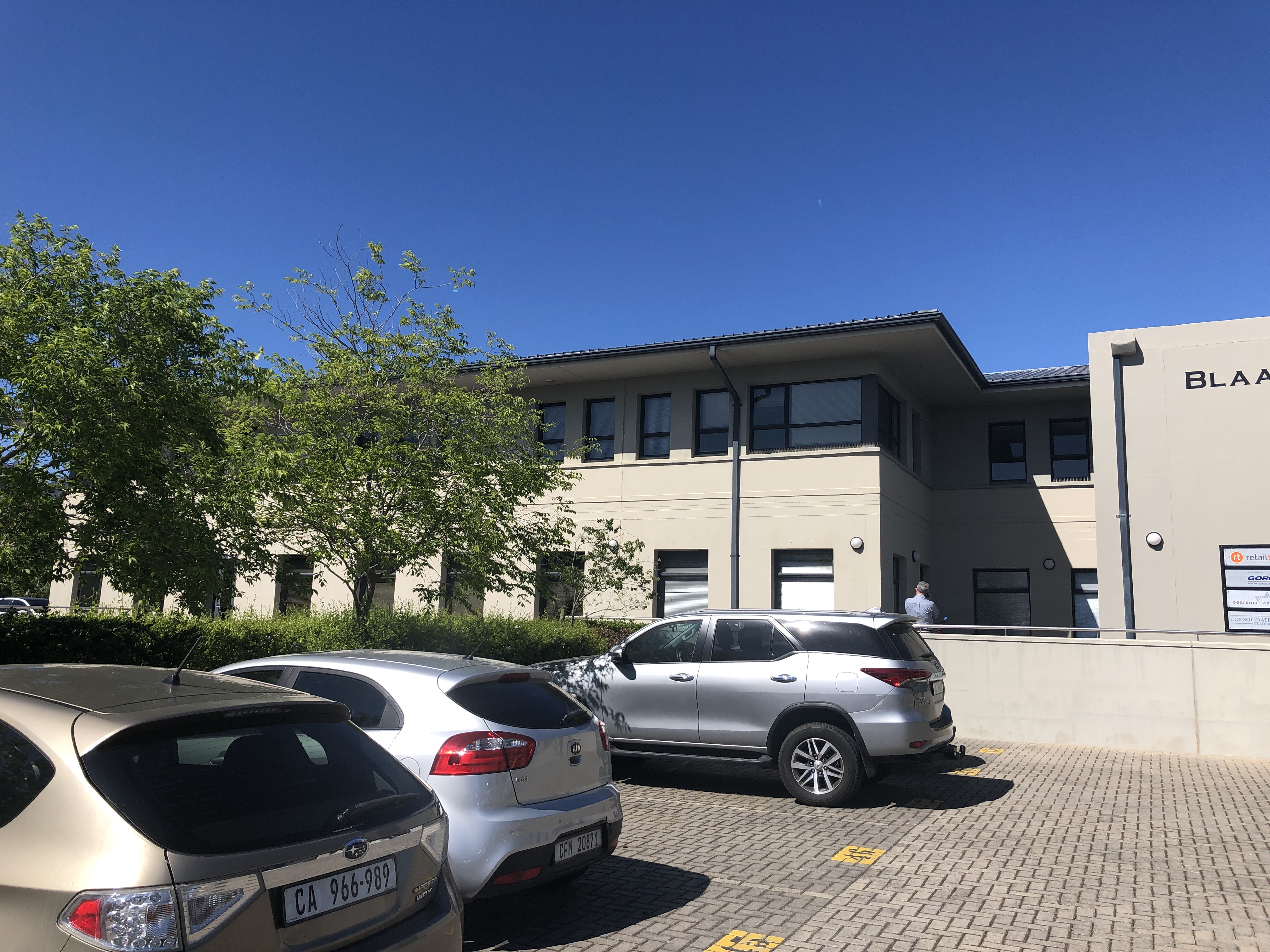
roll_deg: -2.0
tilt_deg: +6.9
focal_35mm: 28
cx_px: 635
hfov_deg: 63.4
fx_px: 1027
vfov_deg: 49.7
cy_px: 476
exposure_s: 1/2183
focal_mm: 3.99
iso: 20
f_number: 1.8
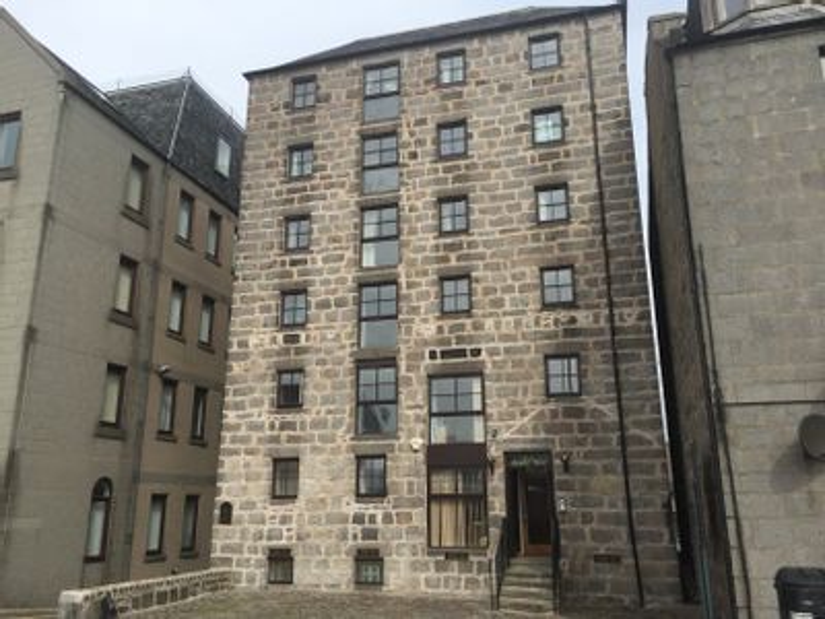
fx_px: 691
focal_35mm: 29
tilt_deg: +15.3
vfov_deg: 48.2
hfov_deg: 61.7
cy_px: 310
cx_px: 412
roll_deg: -1.0
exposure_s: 1/1412
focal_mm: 4.15
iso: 32
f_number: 2.2
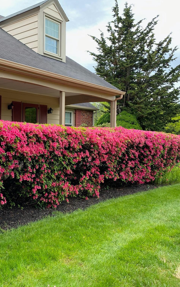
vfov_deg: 52.8
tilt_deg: -1.8
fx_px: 290
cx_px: 16
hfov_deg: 32.6
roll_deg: -0.1
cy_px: 144
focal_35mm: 37
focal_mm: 4.25
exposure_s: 1/334
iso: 32
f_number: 1.8
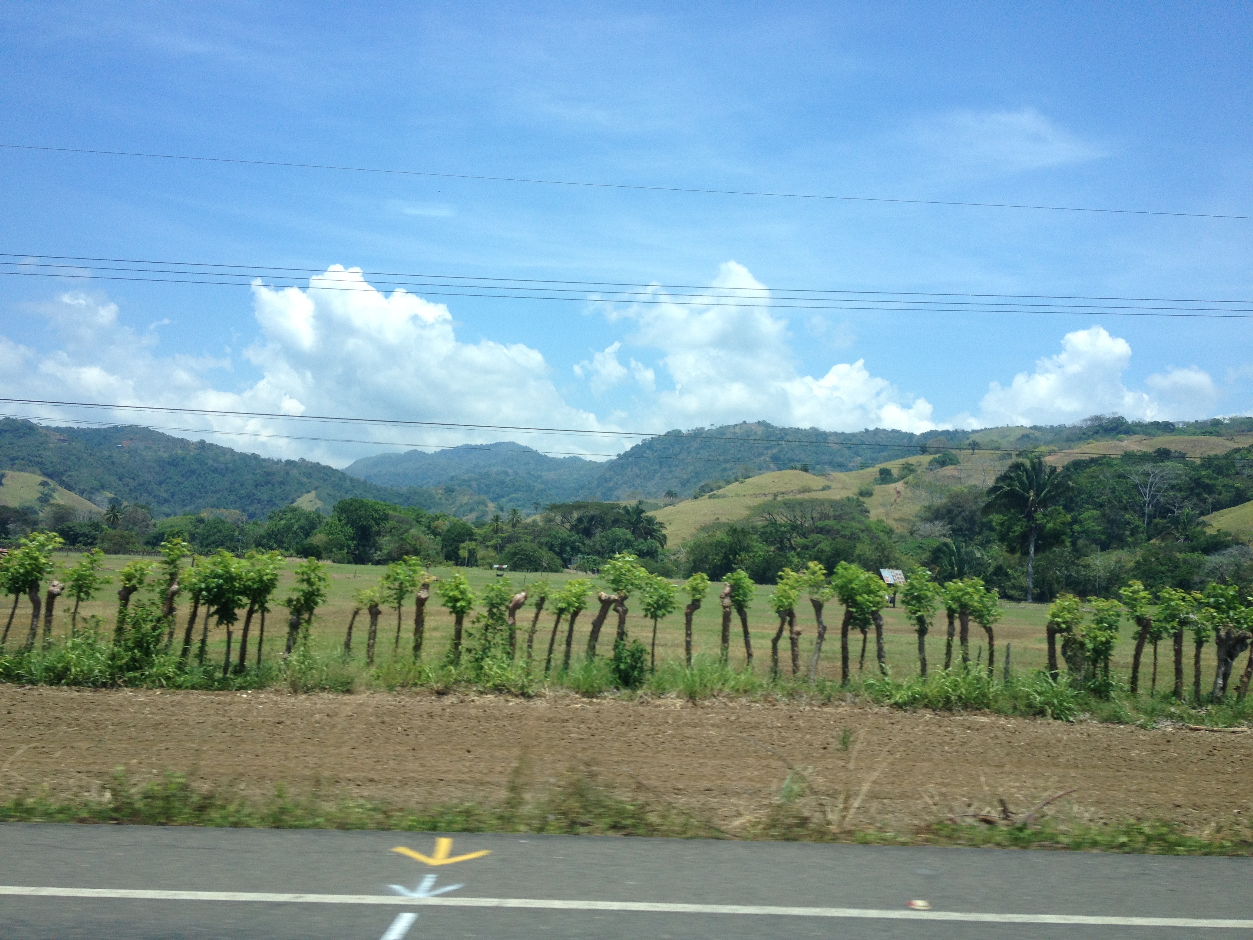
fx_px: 1267
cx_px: 626
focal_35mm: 35
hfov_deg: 52.6
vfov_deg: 40.7
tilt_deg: +0.5
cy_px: 470
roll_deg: -3.1
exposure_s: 1/511
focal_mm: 4.28
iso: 50
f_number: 2.4
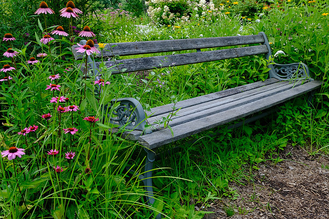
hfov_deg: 58.7
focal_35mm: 32
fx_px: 292
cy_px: 110
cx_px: 164
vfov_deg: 41.1
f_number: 14
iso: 200
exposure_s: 1/27
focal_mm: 21.4
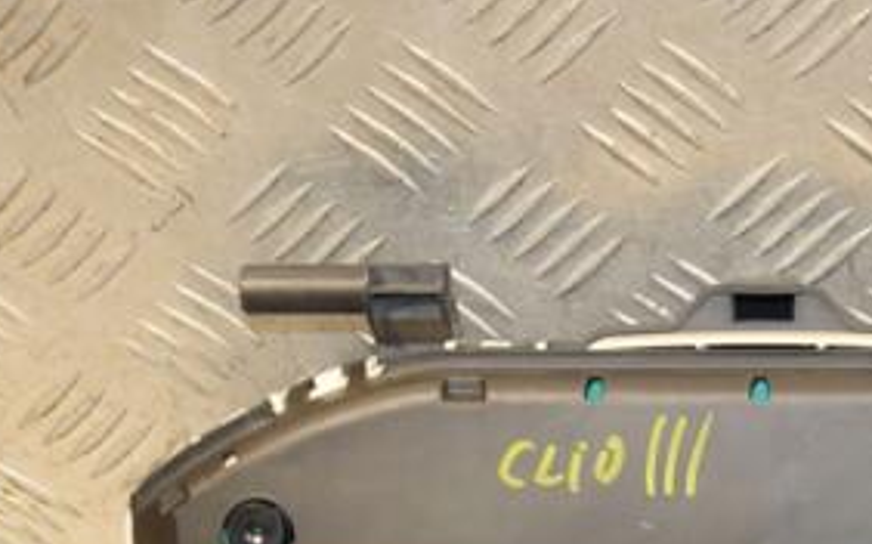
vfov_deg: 10.0
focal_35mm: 130
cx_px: 832
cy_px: 553
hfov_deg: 15.8
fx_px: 3088
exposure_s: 1/160
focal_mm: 40
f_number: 4.8
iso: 800
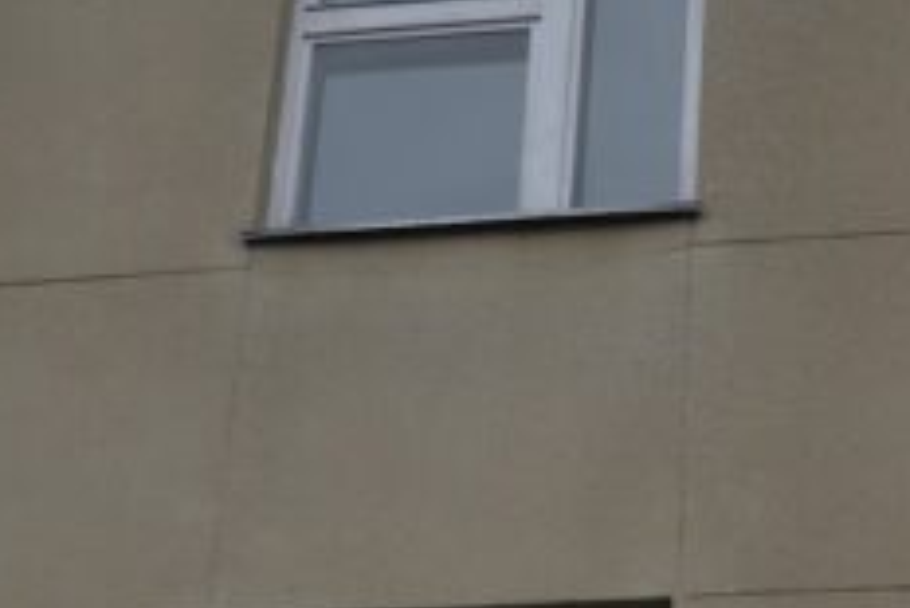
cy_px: 741
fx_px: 3136
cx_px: 749
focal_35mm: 124
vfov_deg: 10.9
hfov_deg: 16.4
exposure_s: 1/1000
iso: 250
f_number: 4.5
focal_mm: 32
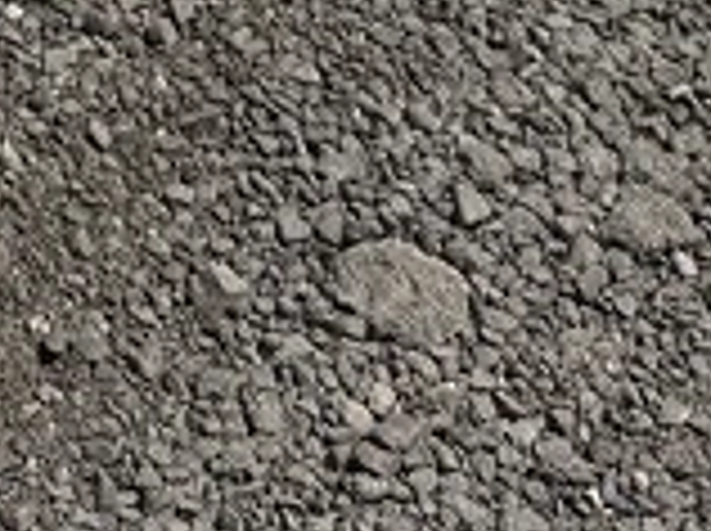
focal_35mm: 152
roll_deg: -1.2
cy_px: -1076
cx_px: -176
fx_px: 3117
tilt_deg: -17.8
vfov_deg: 8.2
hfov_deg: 12.7
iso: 80
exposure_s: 1/10309
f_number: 1.78
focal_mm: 6.76
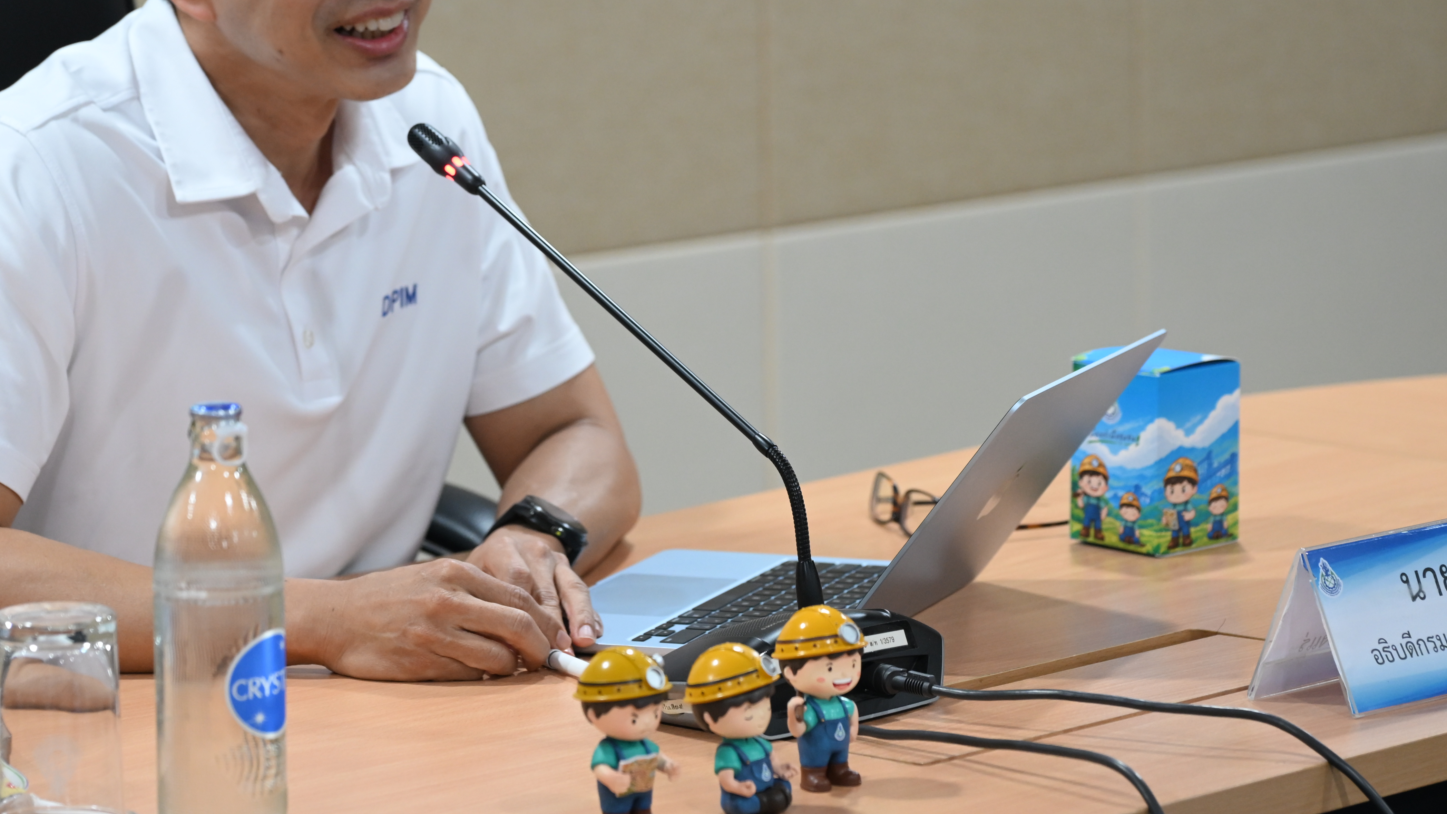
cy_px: 291
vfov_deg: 8.7
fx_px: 5333
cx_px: 720
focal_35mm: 139
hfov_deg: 15.5
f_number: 4
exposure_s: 1/80
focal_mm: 92
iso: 1600
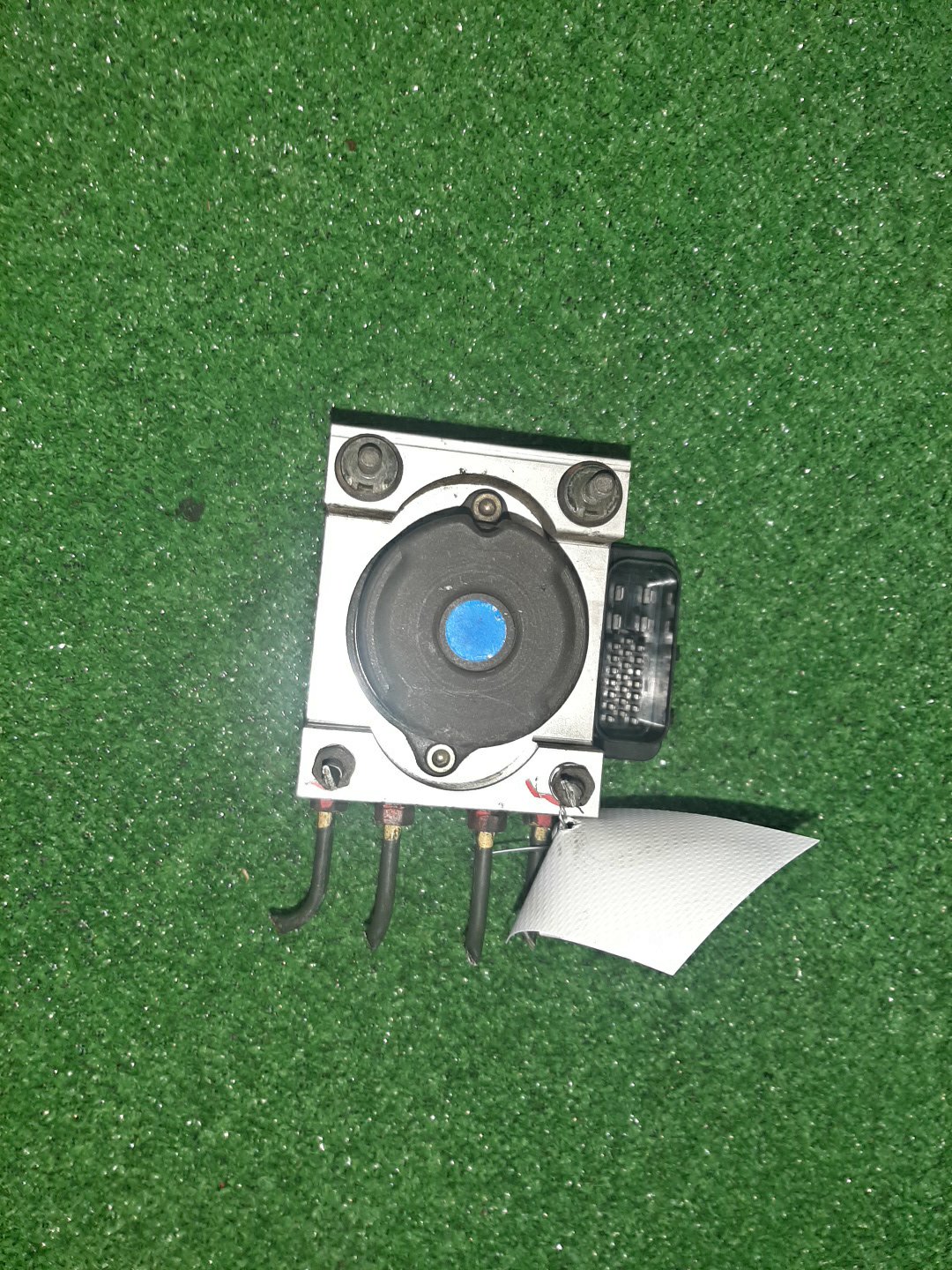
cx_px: 476
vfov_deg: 67.3
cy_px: 635
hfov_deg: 53.1
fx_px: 953
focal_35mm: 26
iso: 241
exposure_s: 1/25
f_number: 1.7
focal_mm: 3.93
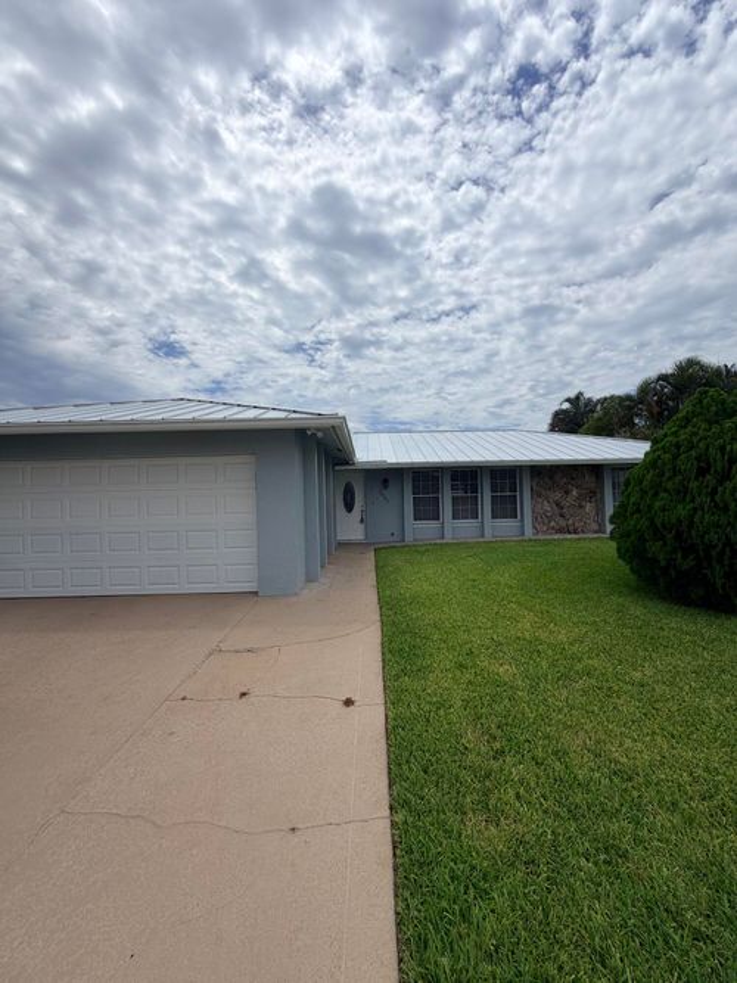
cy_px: 492
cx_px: 368
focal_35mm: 14
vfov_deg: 102.1
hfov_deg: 85.7
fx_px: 398
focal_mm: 2.22
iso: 20
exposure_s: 1/2237
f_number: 2.2
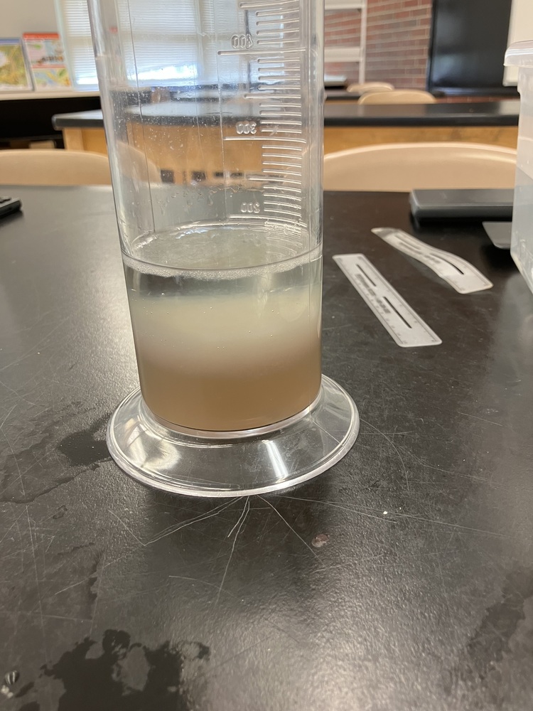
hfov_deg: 49.7
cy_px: 356
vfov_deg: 63.4
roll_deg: +1.7
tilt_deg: -25.0
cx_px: 266
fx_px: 575
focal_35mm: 28
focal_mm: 3.99
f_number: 1.8
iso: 125
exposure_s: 1/60
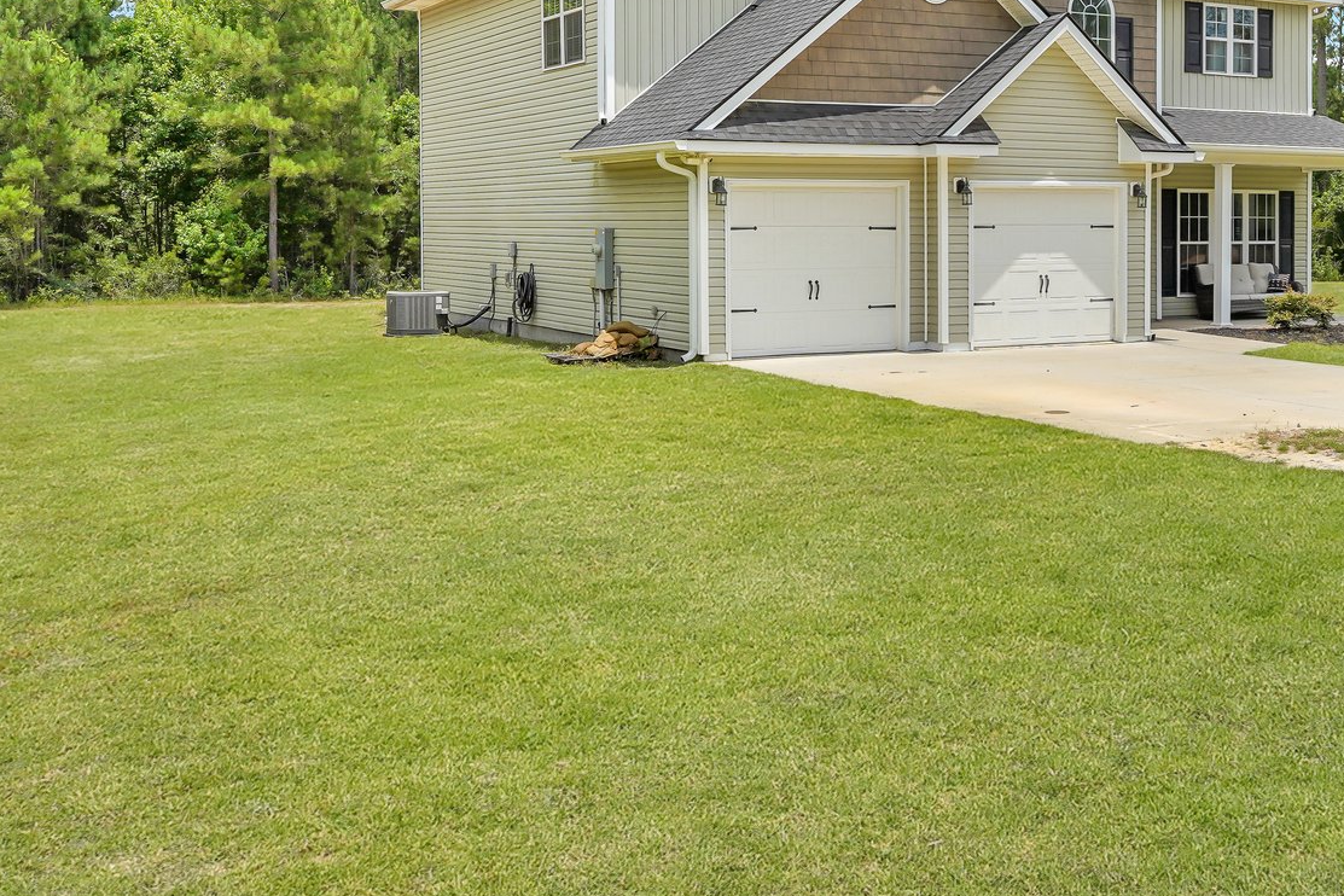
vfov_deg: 29.0
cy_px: 266
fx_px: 1717
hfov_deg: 41.1
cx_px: 1061
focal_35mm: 46
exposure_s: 1/400
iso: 200
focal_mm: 25
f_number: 10
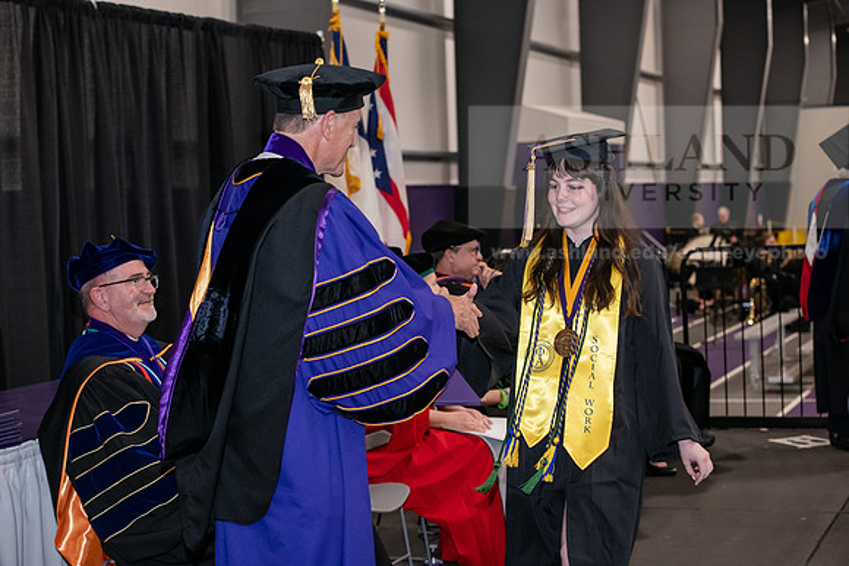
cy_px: 283
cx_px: 424
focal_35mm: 70
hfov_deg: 28.8
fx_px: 1651
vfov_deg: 19.5
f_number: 5
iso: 2500
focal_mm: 70
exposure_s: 1/200
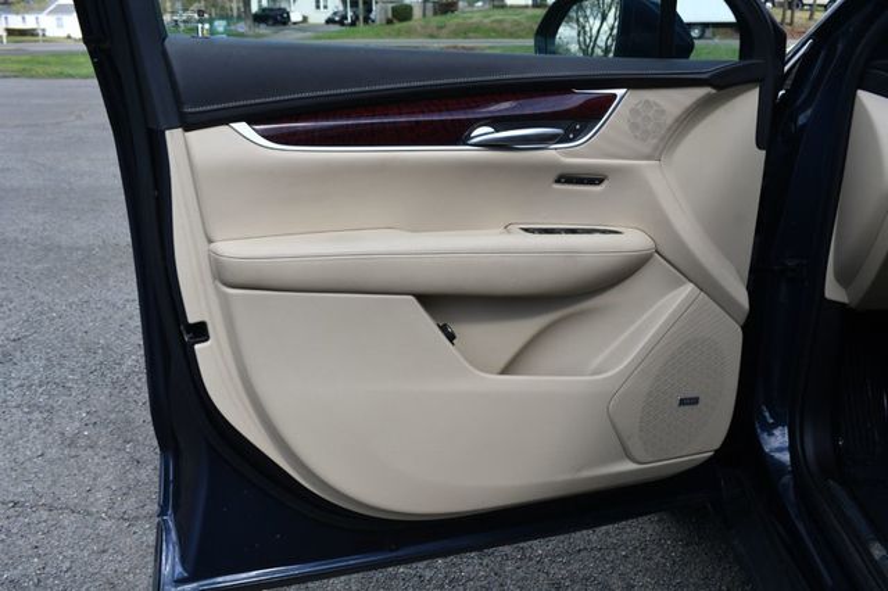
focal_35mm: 33
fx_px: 814
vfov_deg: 39.9
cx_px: 444
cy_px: 296
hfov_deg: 57.2
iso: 160
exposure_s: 1/250
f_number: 8
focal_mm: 22
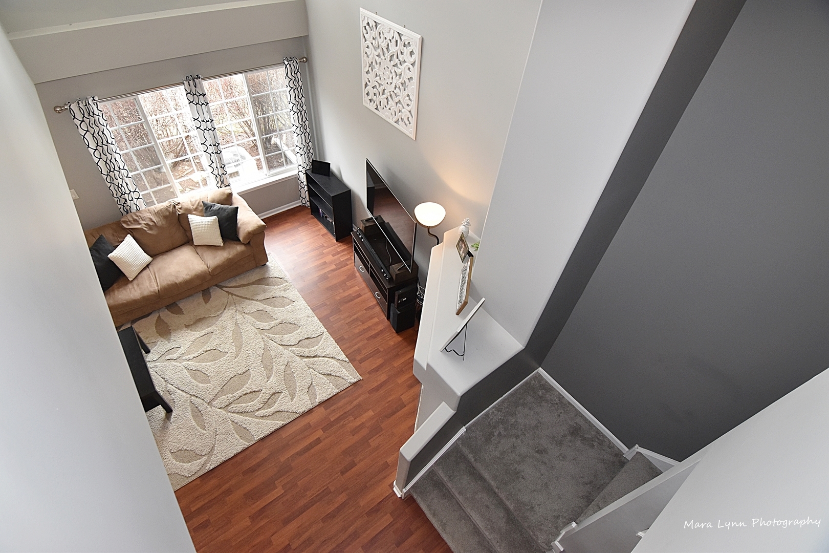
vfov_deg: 72.1
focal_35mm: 16
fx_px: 380
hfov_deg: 95.0
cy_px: 276
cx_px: 414
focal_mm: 11
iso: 800
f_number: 5.6
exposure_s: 1/125
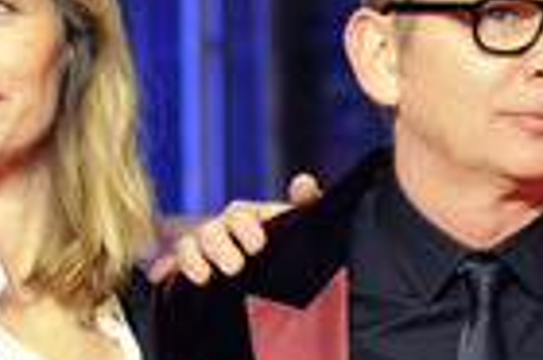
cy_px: 314
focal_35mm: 225
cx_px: 524
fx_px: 3390
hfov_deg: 9.1
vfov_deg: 6.1
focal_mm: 70
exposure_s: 1/80
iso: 2000
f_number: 4
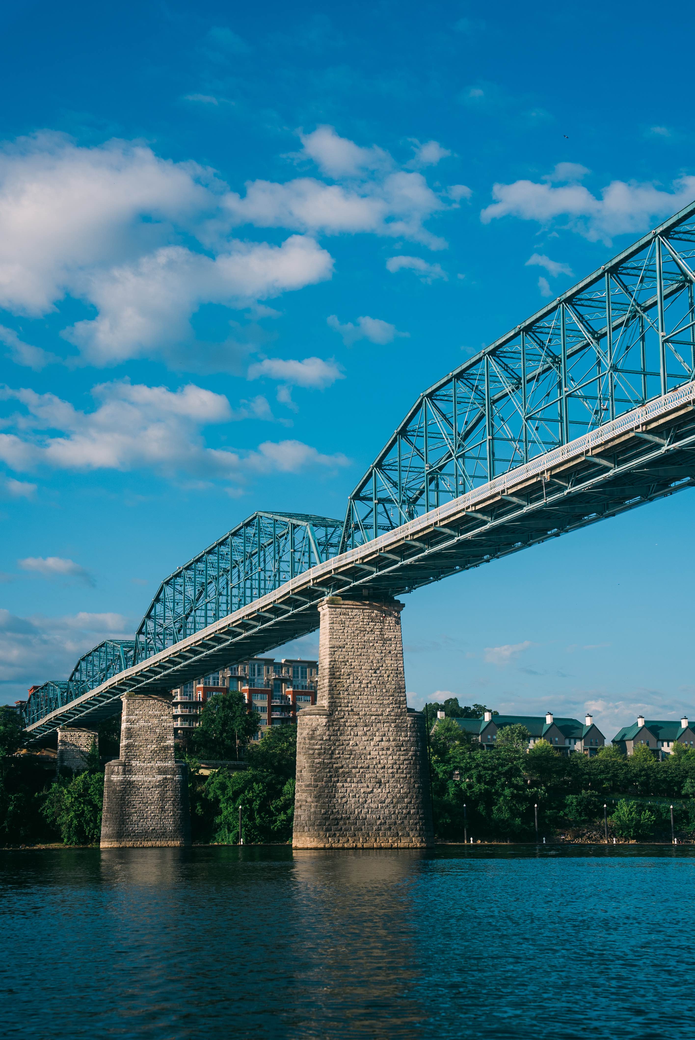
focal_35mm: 47
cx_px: 348
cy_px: 520
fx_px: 1359
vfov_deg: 41.9
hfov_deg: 28.7
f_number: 5
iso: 80
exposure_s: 1/500
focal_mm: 47
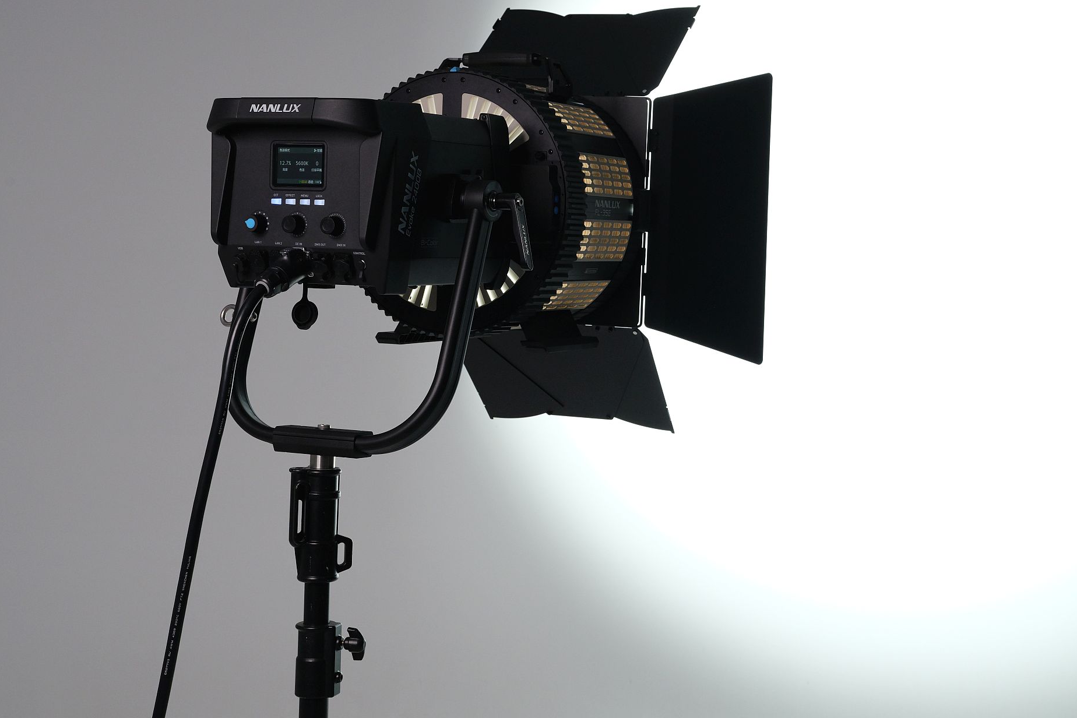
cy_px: 245
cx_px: 800
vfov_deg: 22.9
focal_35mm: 59
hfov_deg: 33.3
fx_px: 1765
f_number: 6.4
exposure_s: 1/100
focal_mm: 45
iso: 2000
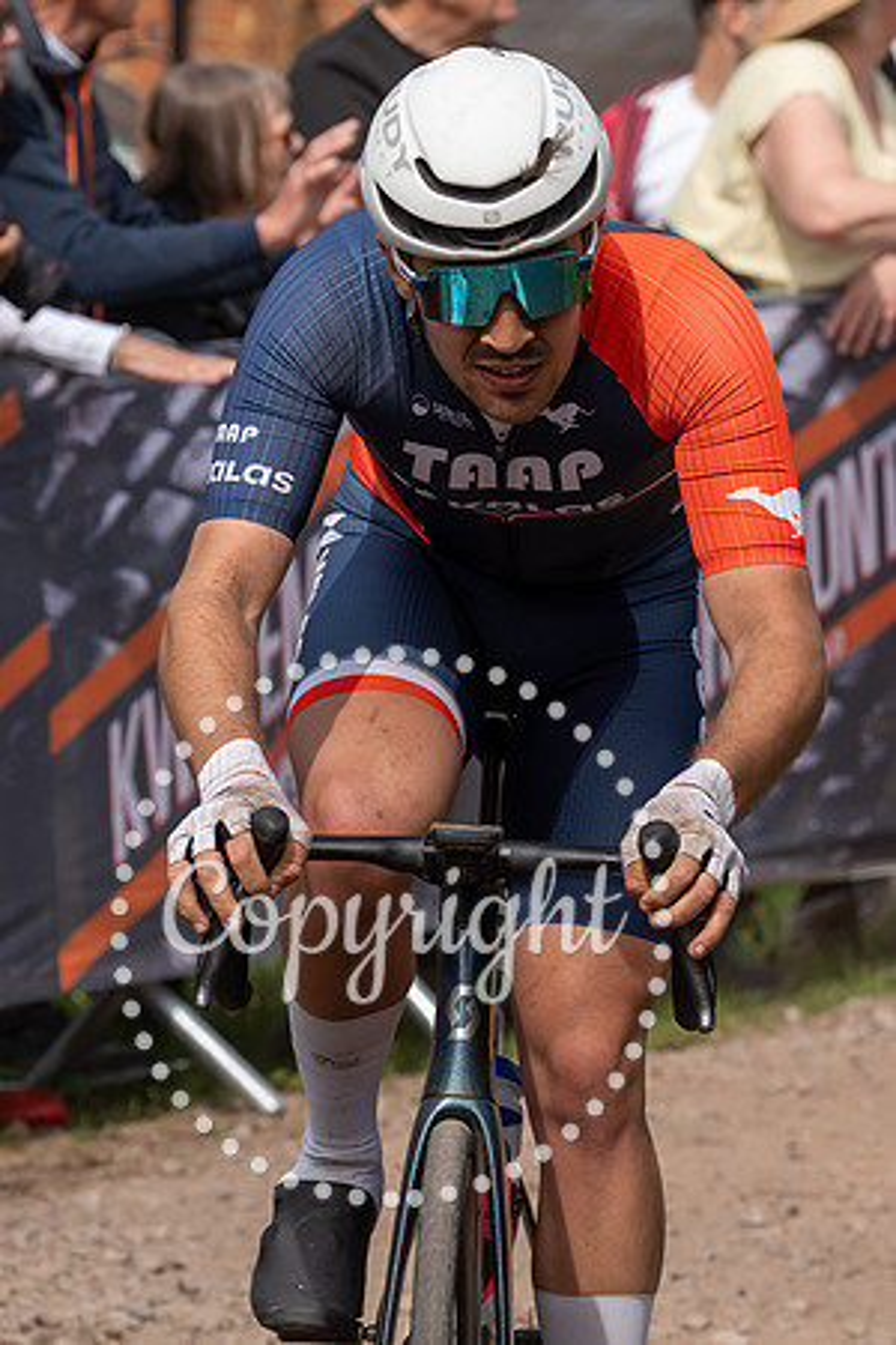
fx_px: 10126
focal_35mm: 271
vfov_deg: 7.6
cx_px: 729
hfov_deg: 5.1
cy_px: 314
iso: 200
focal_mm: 118
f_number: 5
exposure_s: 1/1000
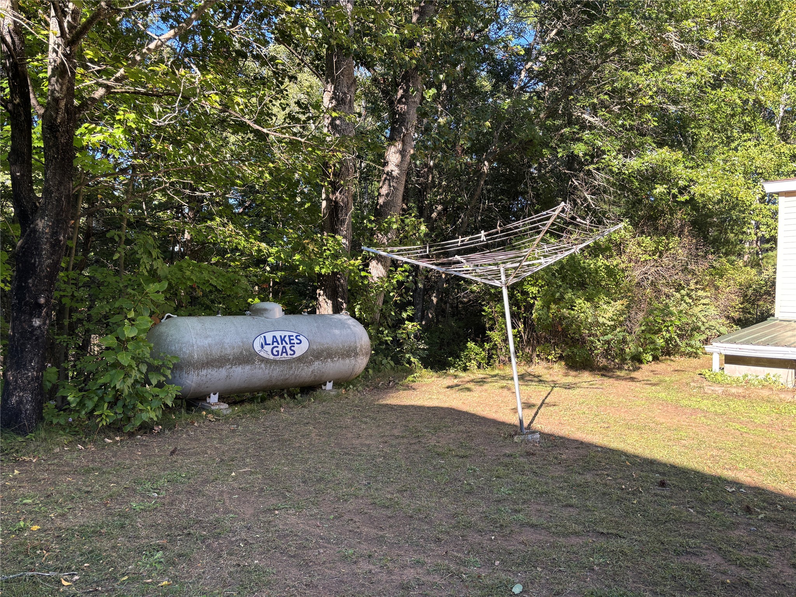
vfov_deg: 53.1
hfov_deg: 67.3
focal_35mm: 26
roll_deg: -1.1
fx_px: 598
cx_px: 398
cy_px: 298
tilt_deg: -0.5
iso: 40
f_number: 1.6
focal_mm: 5.96
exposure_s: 1/261
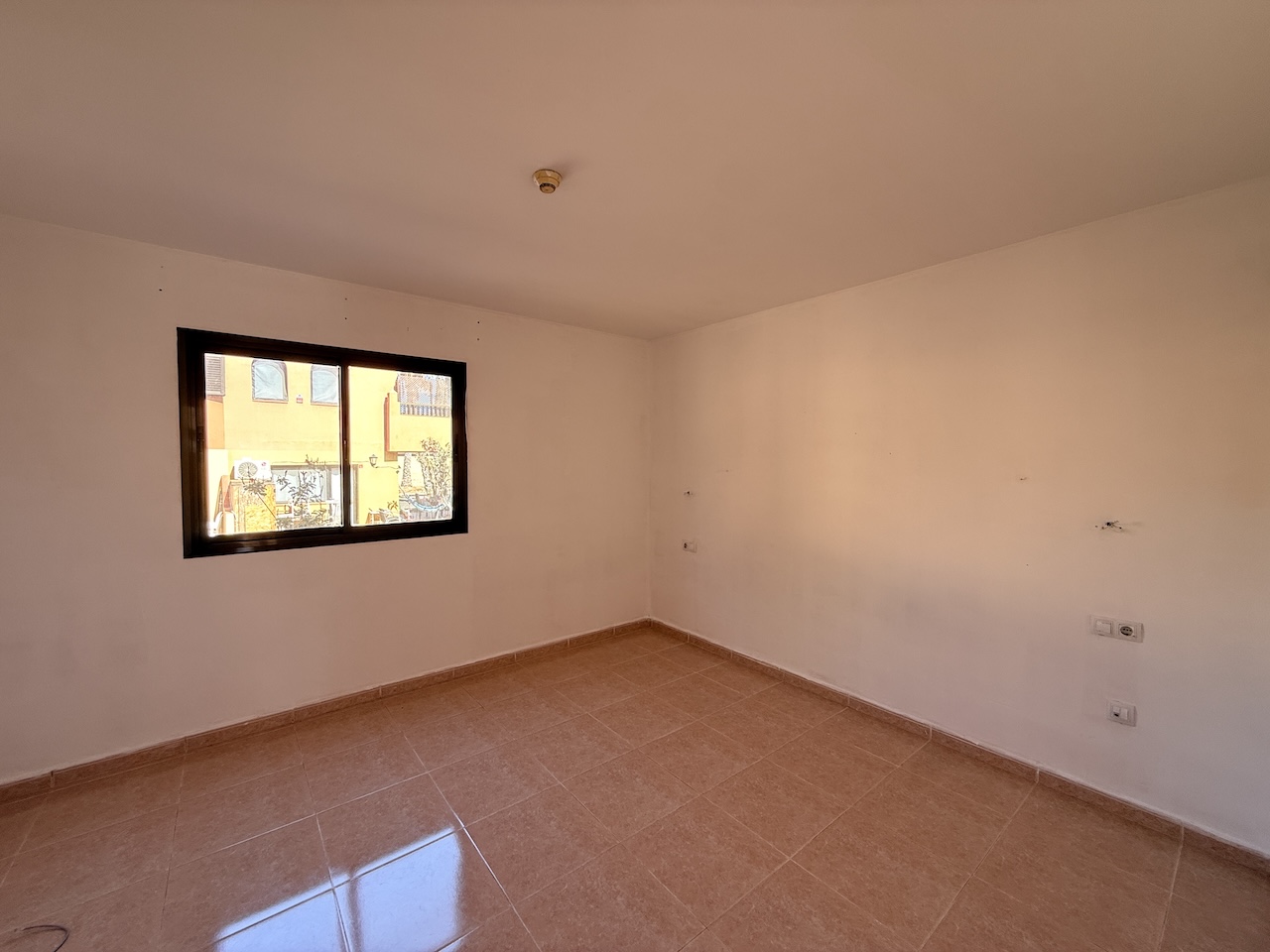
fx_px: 514
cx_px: 635
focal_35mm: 14
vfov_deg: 85.7
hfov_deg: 102.1
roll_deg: -0.2
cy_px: 476
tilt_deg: -2.1
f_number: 2.2
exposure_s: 1/99
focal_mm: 2.22
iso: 80
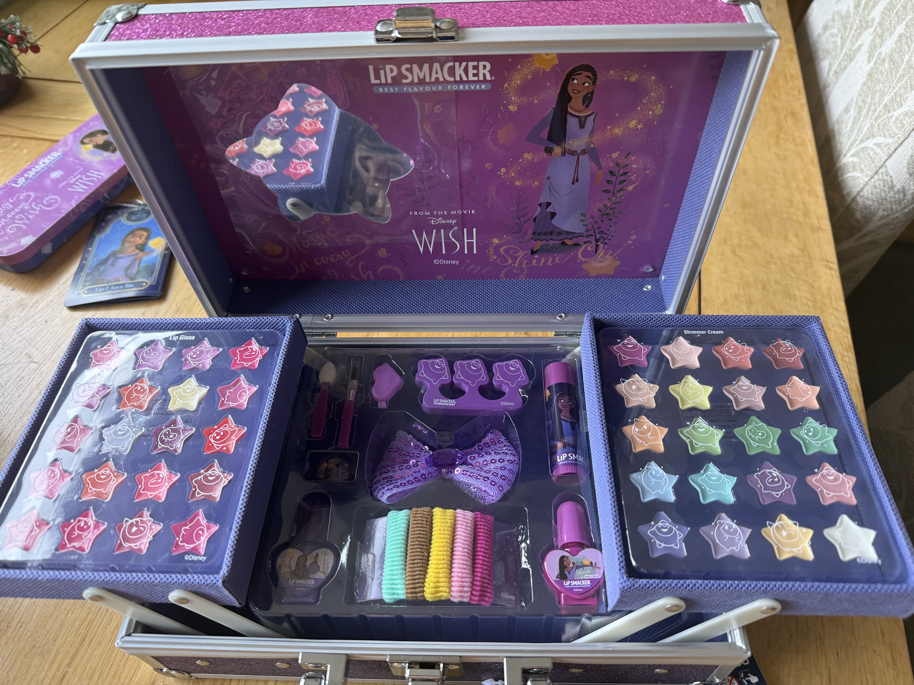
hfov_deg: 71.6
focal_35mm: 24
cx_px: 457
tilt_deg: -50.1
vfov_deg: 56.8
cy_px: 342
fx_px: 634
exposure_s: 1/107
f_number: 1.78
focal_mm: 6.76
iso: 200
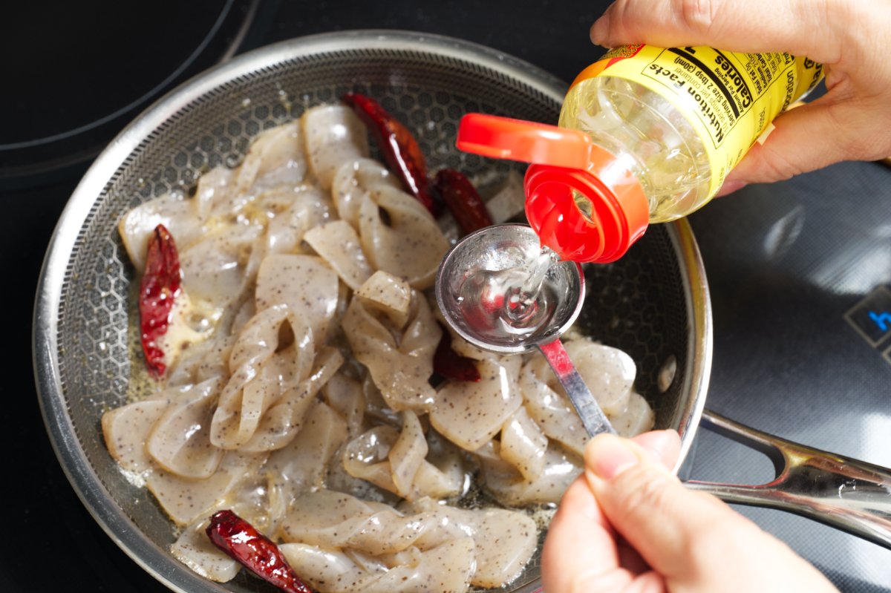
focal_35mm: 64
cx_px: 446
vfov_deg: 21.2
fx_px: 1583
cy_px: 296
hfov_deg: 31.4
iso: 1000
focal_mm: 64
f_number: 8
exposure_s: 1/20
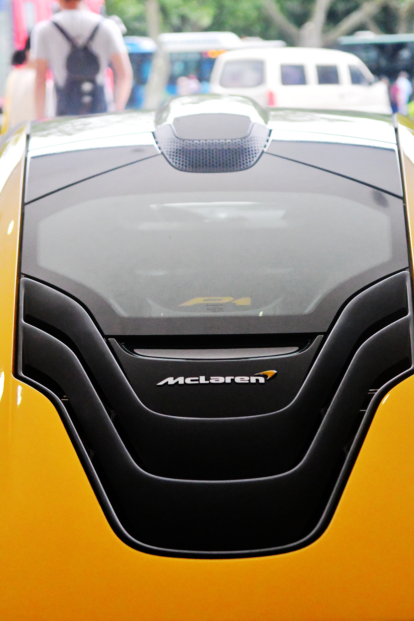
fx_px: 1139
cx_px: 207
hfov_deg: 20.6
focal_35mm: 66
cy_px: 310
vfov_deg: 30.5
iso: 8000
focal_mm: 44
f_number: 2.8
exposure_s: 1/5000
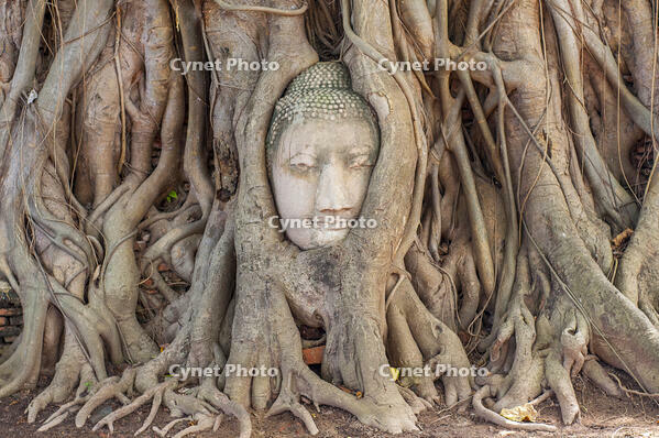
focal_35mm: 75
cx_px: 330
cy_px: 219
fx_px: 1371
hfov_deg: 27.0
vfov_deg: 18.1
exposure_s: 1/100
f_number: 3.5
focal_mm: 50
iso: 320
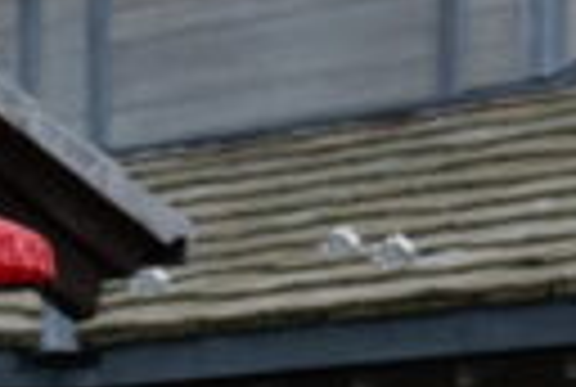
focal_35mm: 263
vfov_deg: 5.0
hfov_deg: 6.7
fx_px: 4218
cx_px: -1400
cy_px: 1051
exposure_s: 1/200
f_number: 4
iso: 100
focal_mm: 33
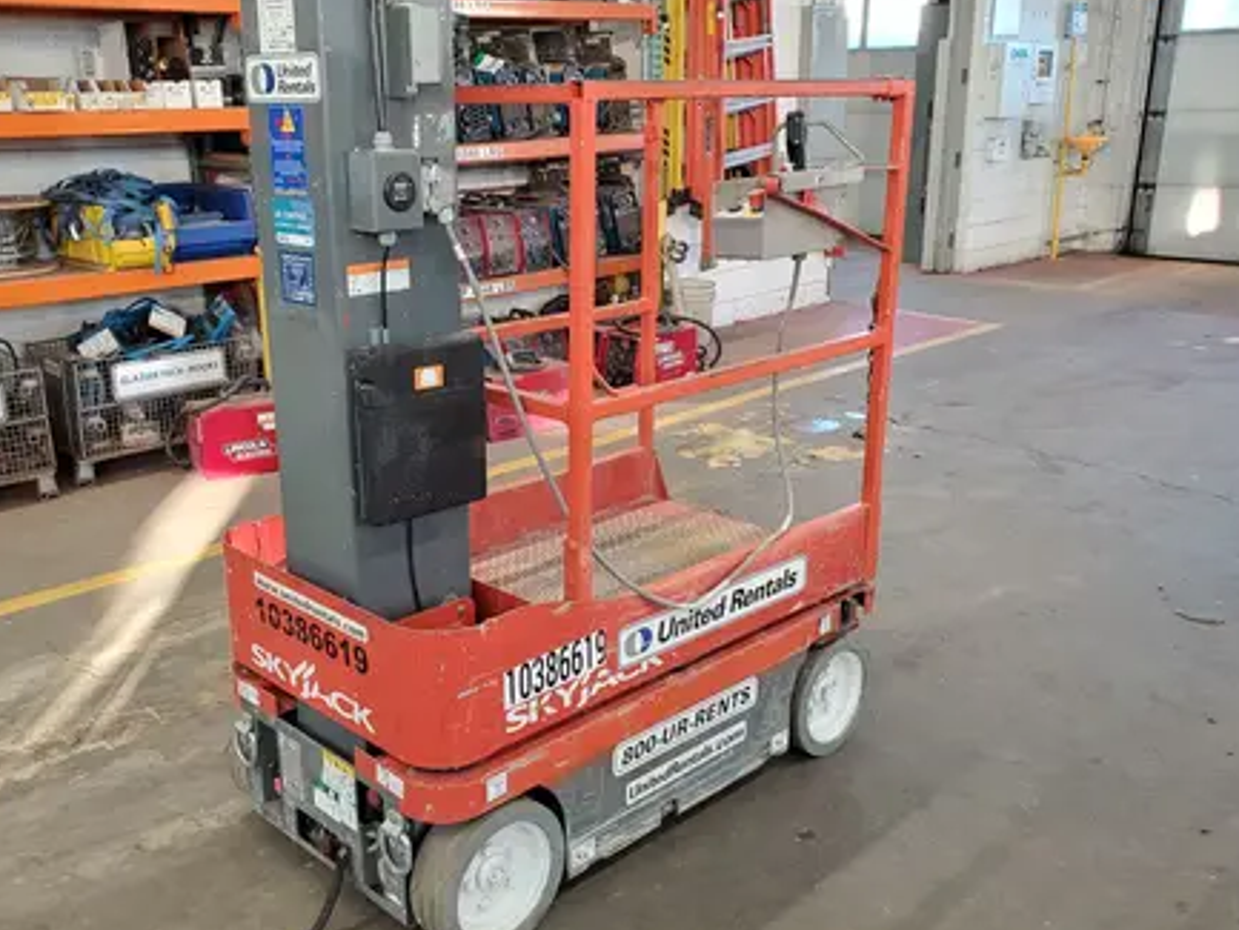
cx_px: 547
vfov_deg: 43.0
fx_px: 1181
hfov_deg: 55.2
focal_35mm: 33
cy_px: 442
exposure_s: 1/39
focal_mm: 4.3
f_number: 2.4
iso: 250
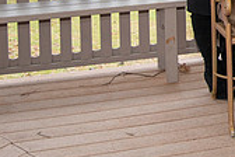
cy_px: -83
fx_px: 790
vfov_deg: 10.9
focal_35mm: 121
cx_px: 357
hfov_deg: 15.5
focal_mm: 35
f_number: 4
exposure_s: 1/800
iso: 640
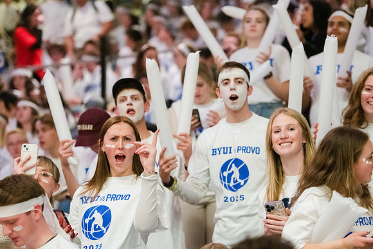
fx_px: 1295
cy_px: 124
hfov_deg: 16.4
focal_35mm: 125
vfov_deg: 11.0
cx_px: 186
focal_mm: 125
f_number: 2.8
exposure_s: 1/1000
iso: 20000
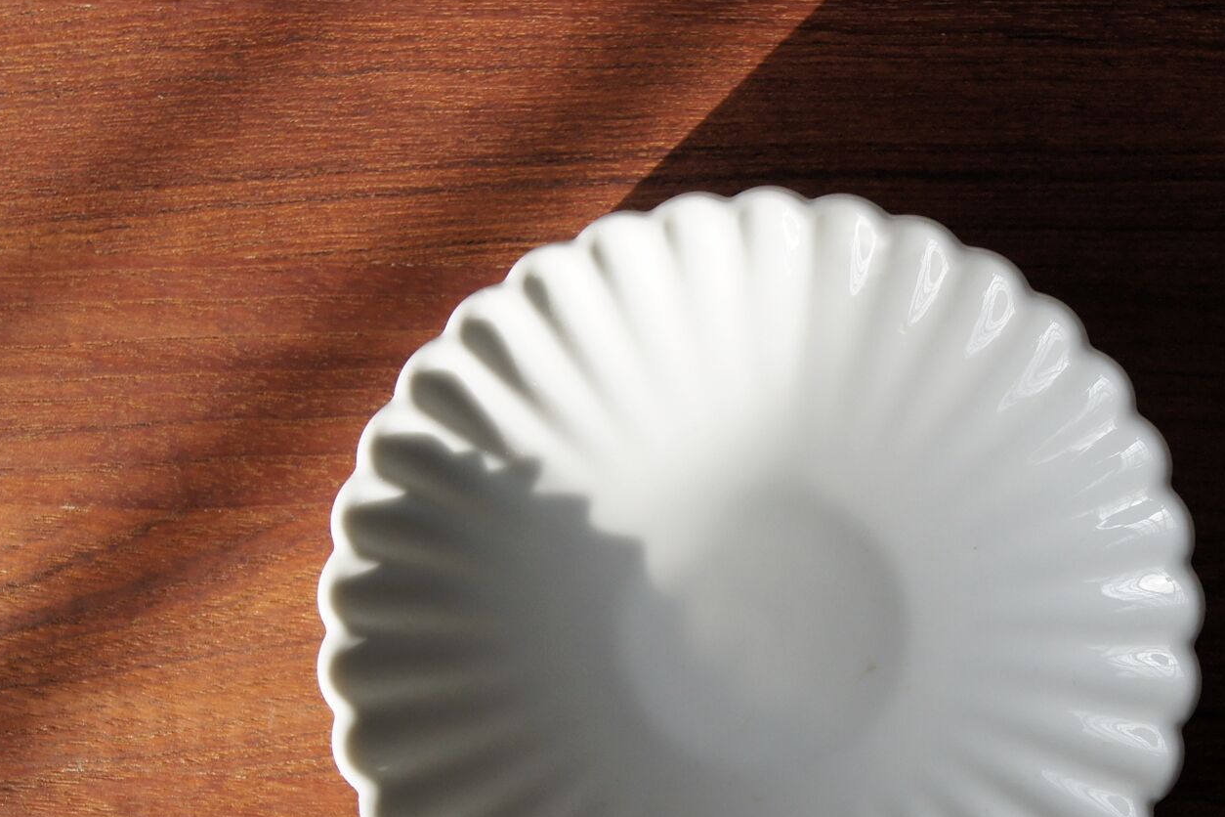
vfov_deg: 20.2
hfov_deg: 29.9
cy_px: 587
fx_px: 2280
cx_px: 814
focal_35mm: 67
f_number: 5.6
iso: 400
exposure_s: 1/320
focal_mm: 28
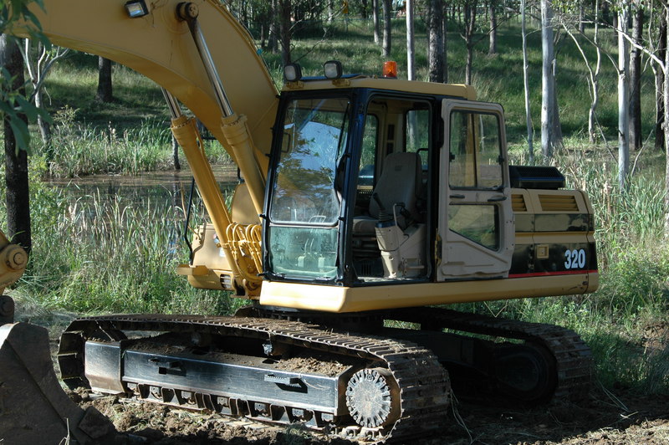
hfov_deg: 27.0
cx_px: 334
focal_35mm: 75
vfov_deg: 18.2
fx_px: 1393
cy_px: 222
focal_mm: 50
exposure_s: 1/200
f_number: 7.1
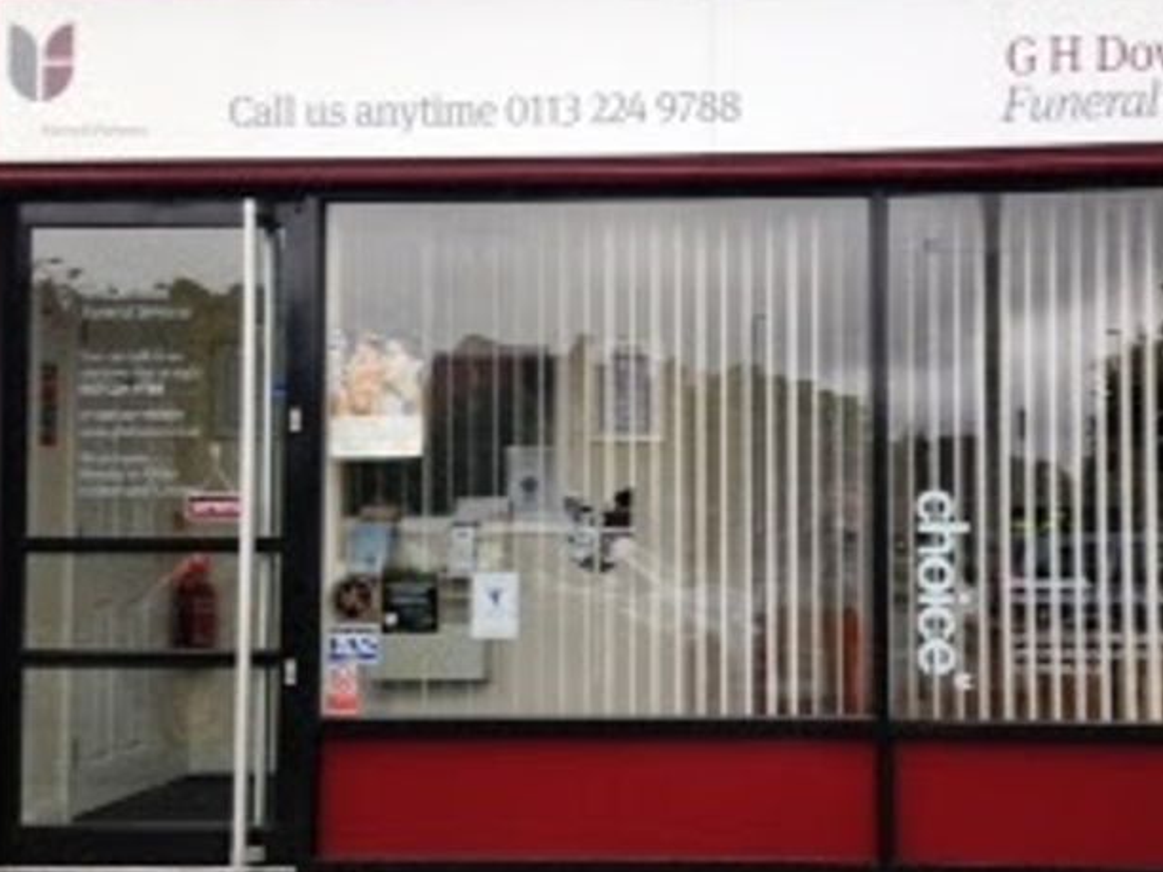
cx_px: 740
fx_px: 1545
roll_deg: -1.7
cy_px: 450
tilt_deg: +0.0
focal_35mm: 46
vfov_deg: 31.5
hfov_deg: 40.9
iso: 50
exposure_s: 1/430
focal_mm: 4.12
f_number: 2.4
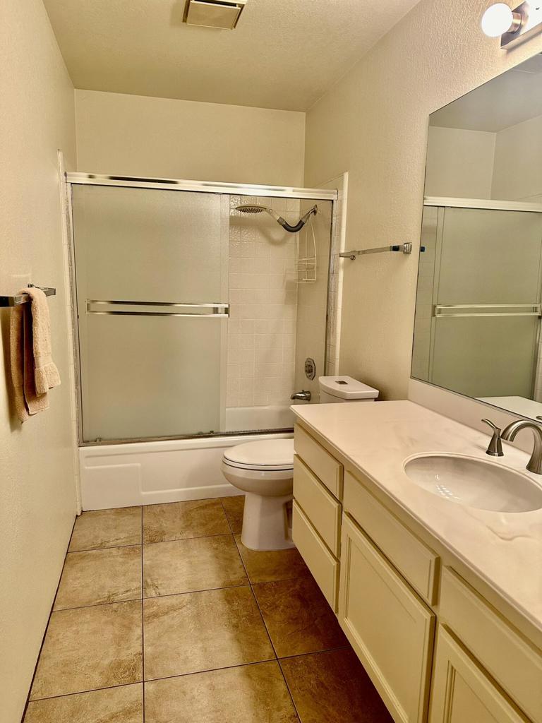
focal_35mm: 24
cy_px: 362
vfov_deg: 71.6
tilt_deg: -9.6
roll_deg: -2.5
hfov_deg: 56.8
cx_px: 271
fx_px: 501
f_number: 1.78
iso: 200
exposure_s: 1/120
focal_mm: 6.86
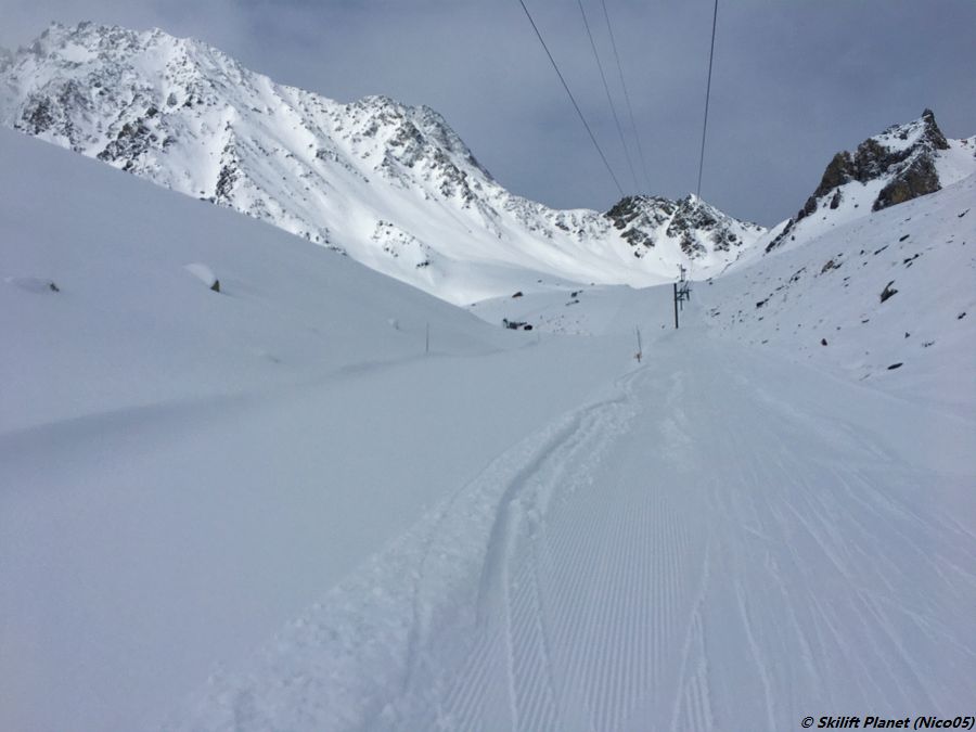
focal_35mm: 29
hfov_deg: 61.7
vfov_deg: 48.2
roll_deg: +0.0
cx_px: 488
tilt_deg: +3.6
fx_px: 818
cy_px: 366
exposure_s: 1/10989
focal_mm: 4.15
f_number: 2.2
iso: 25
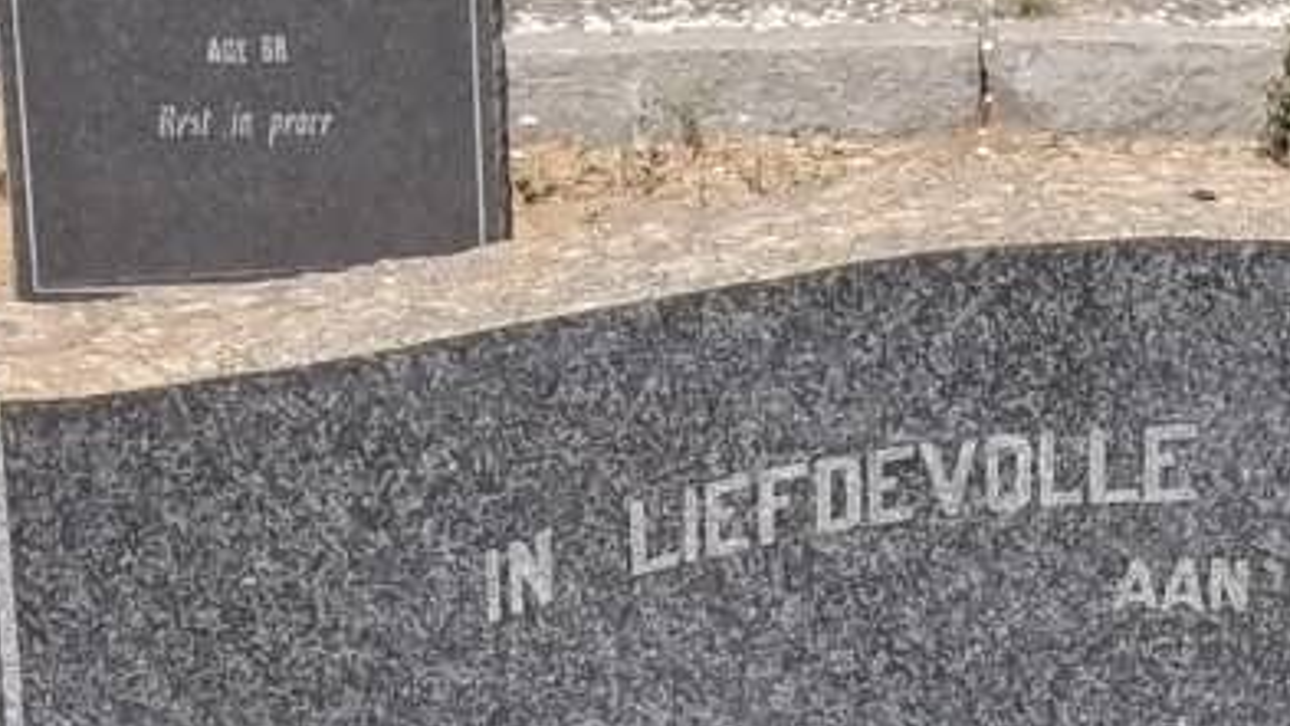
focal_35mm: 133
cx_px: 1031
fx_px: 4549
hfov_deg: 16.0
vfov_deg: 8.9
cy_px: 1133
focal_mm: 7.1
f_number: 6.3
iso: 80
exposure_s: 1/400
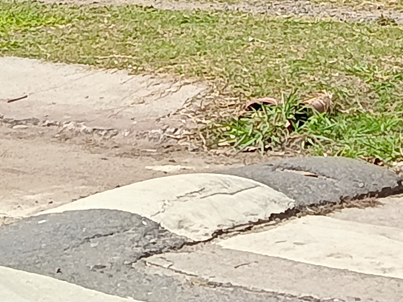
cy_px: -416
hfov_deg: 10.7
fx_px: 2107
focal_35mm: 181
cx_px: 526
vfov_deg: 7.7
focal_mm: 5.24
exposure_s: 1/538
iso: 50
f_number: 1.7
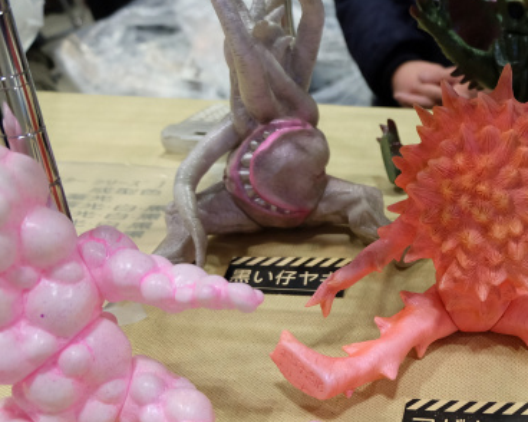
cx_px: 502
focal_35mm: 49
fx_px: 765
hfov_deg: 35.2
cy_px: 248
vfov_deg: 30.8
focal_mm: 16
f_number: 3.5
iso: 2000
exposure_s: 1/125
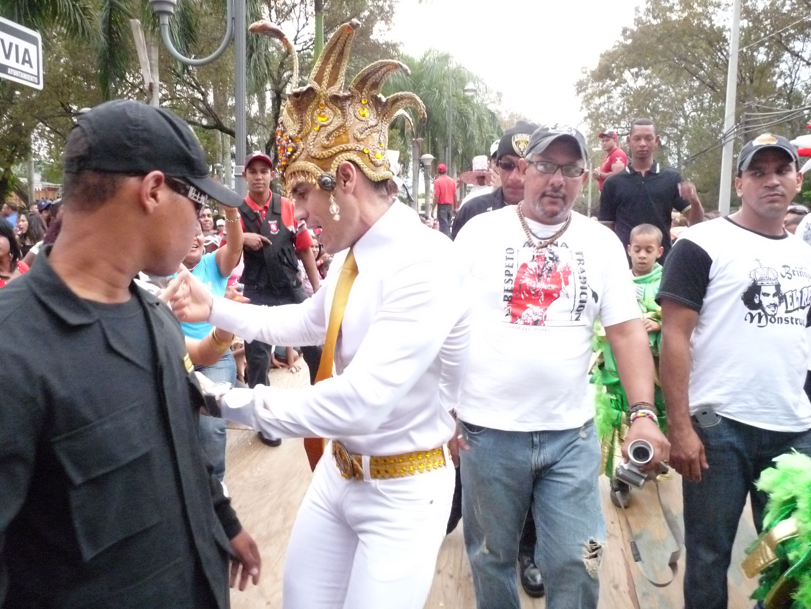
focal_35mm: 27
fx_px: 633
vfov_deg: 51.4
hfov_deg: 65.3
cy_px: 304
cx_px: 406
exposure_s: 1/100
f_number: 2.8
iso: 800
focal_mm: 4.8
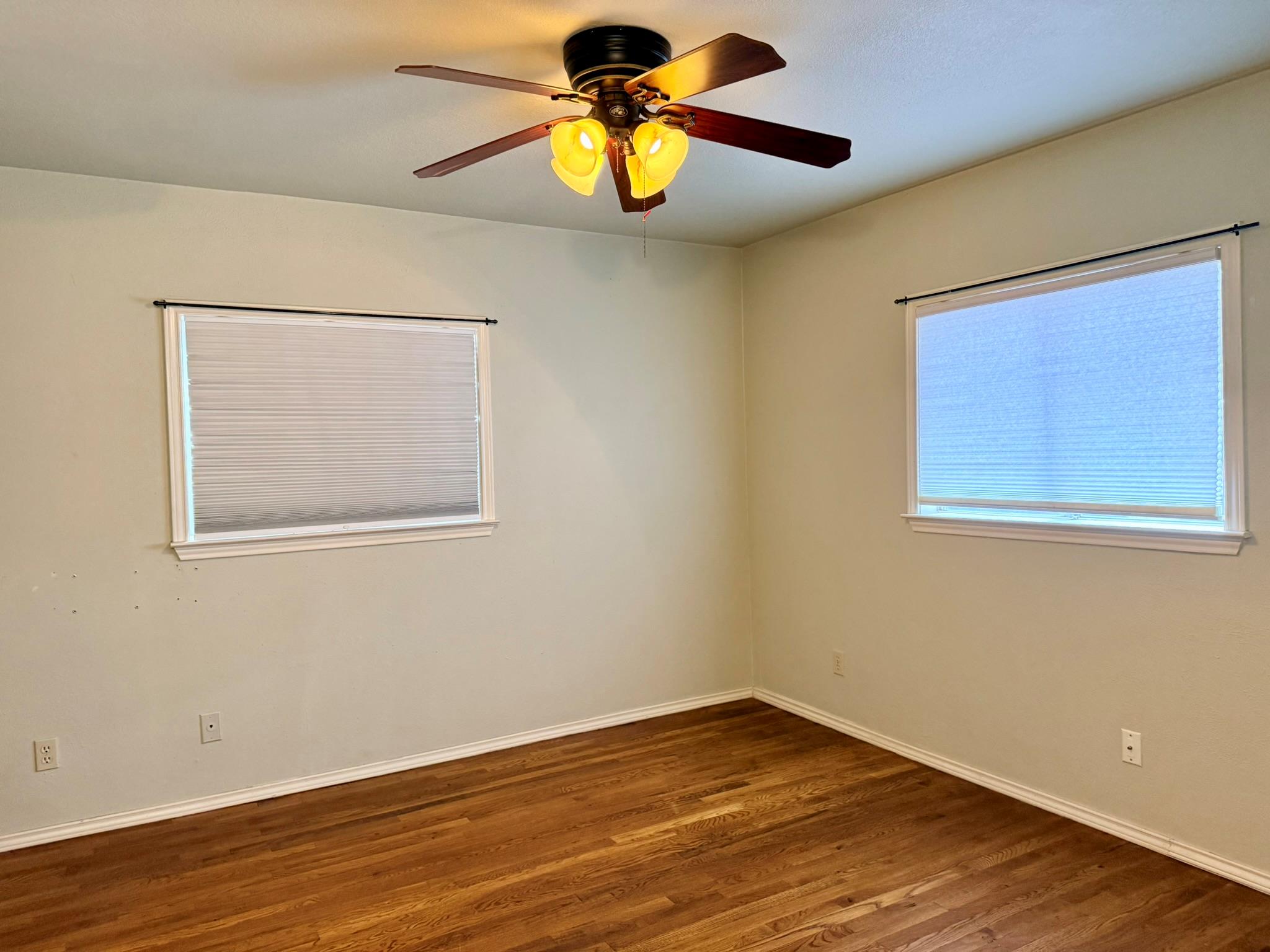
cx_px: 635
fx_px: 881
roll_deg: +0.1
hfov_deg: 71.6
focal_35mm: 24
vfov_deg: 56.8
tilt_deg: -1.4
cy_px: 476
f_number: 1.78
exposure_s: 1/60
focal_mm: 6.76
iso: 320
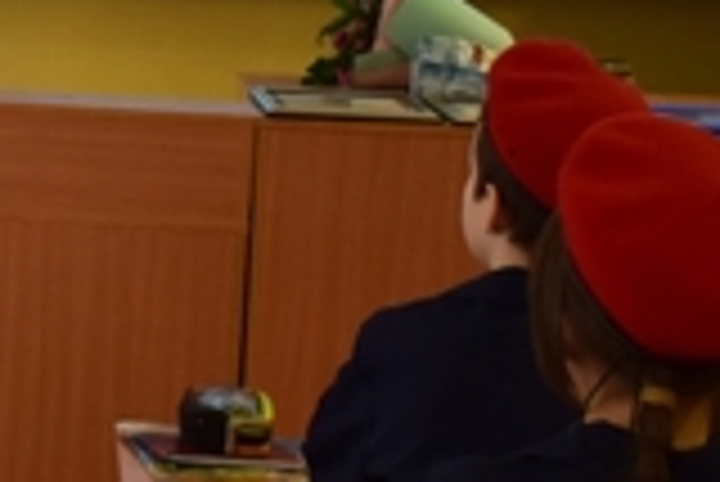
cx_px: -801
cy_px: 77
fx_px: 4070
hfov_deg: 9.4
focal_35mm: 203
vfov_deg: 6.8
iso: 640
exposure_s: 1/80
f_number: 4.5
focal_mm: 29
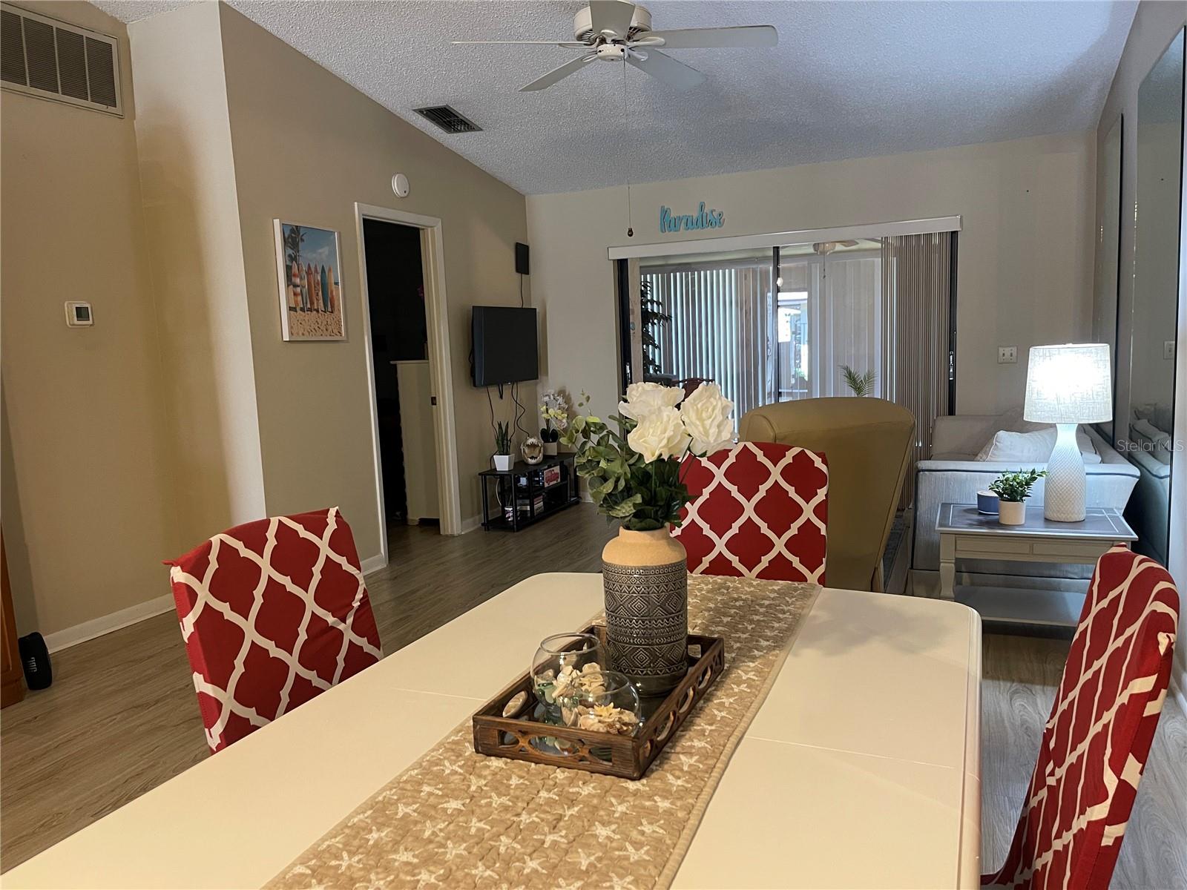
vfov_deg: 54.9
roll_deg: +2.6
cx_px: 594
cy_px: 445
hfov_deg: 69.4
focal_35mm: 25
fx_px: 857
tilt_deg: -8.8
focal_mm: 5.1
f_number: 1.6
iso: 250
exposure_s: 1/60
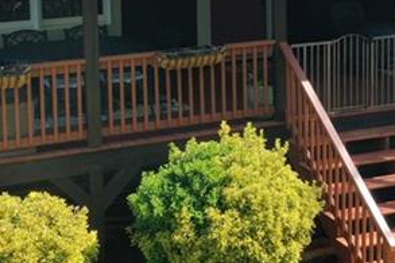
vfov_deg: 13.6
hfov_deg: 20.8
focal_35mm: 98
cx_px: 259
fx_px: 1075
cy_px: -35
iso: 100
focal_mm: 10.26
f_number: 5
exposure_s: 1/320
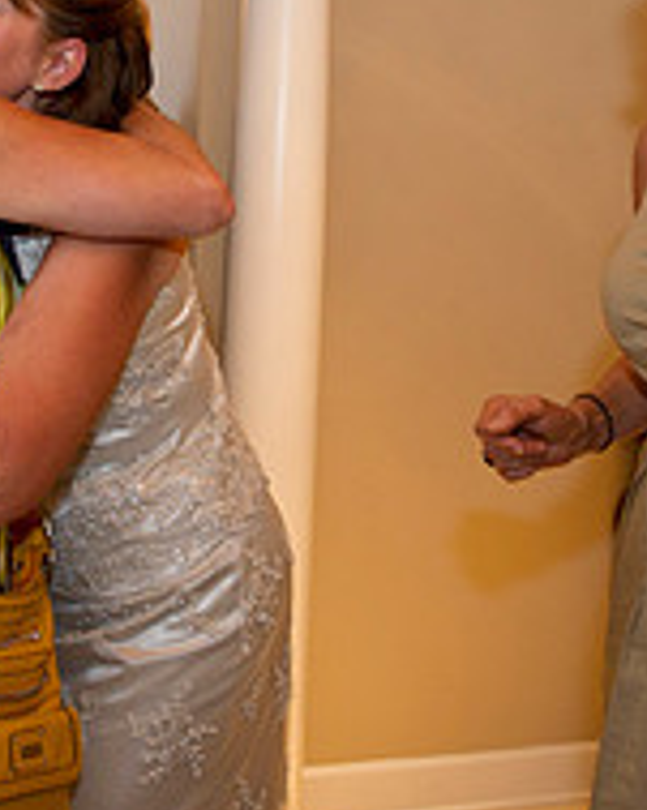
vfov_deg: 27.1
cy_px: 193
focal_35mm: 69
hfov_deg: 21.8
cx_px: 120
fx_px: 1653
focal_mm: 24
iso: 1600
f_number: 4
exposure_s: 1/60
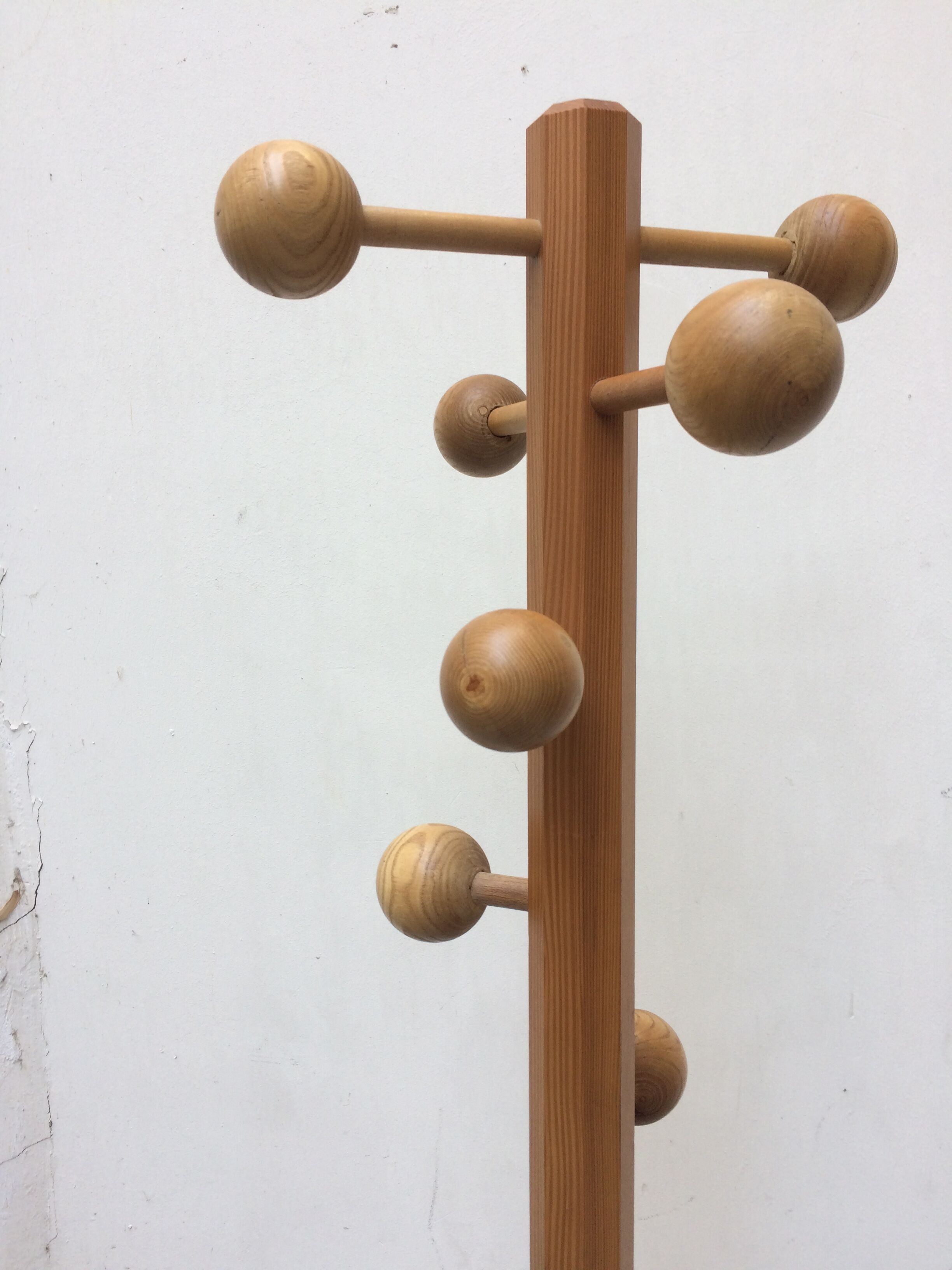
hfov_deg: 48.2
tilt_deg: -8.4
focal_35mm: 29
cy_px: 635
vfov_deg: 61.7
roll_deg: -0.2
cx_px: 476
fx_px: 1063
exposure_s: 1/215
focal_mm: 4.15
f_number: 2.2
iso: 32
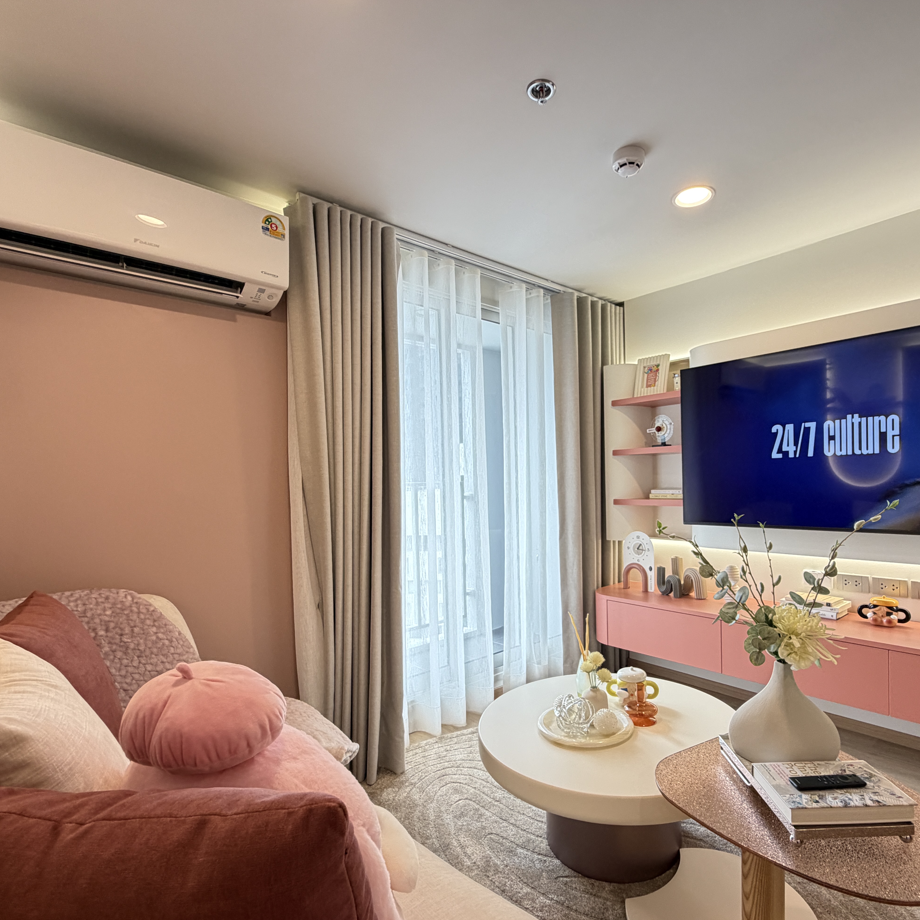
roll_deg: +1.0
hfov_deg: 80.2
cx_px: 529
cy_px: 495
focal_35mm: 18
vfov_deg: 80.6
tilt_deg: -1.9
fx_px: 541
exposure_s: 1/121
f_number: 2.2
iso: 250
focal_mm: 2.22
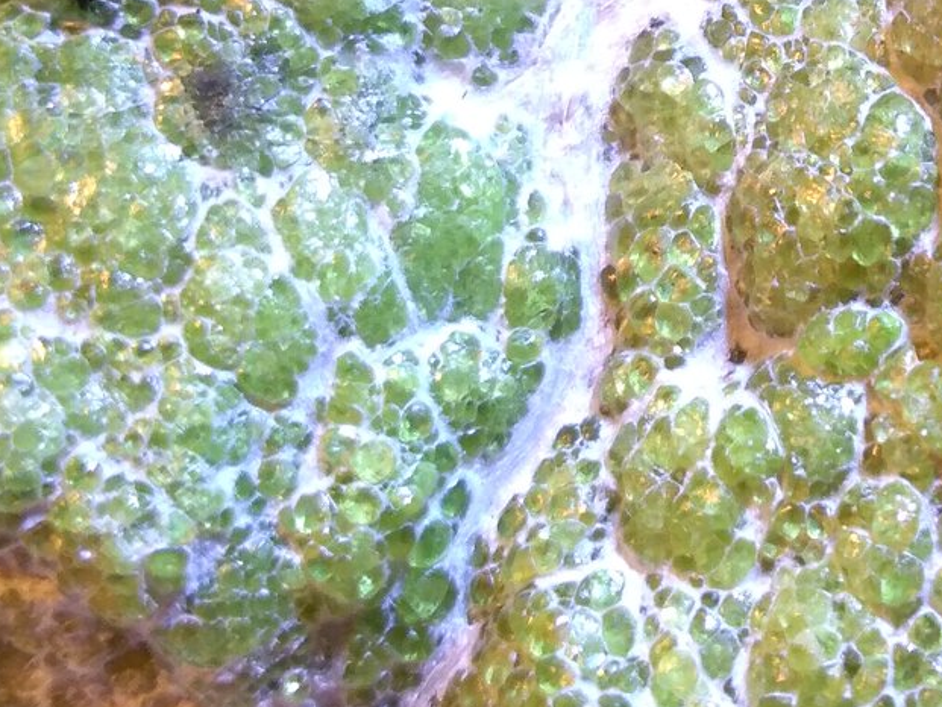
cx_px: 915
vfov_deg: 20.5
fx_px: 1824
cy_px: -147
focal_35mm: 67
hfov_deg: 27.5
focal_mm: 3.54
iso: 180
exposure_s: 1/100
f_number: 2
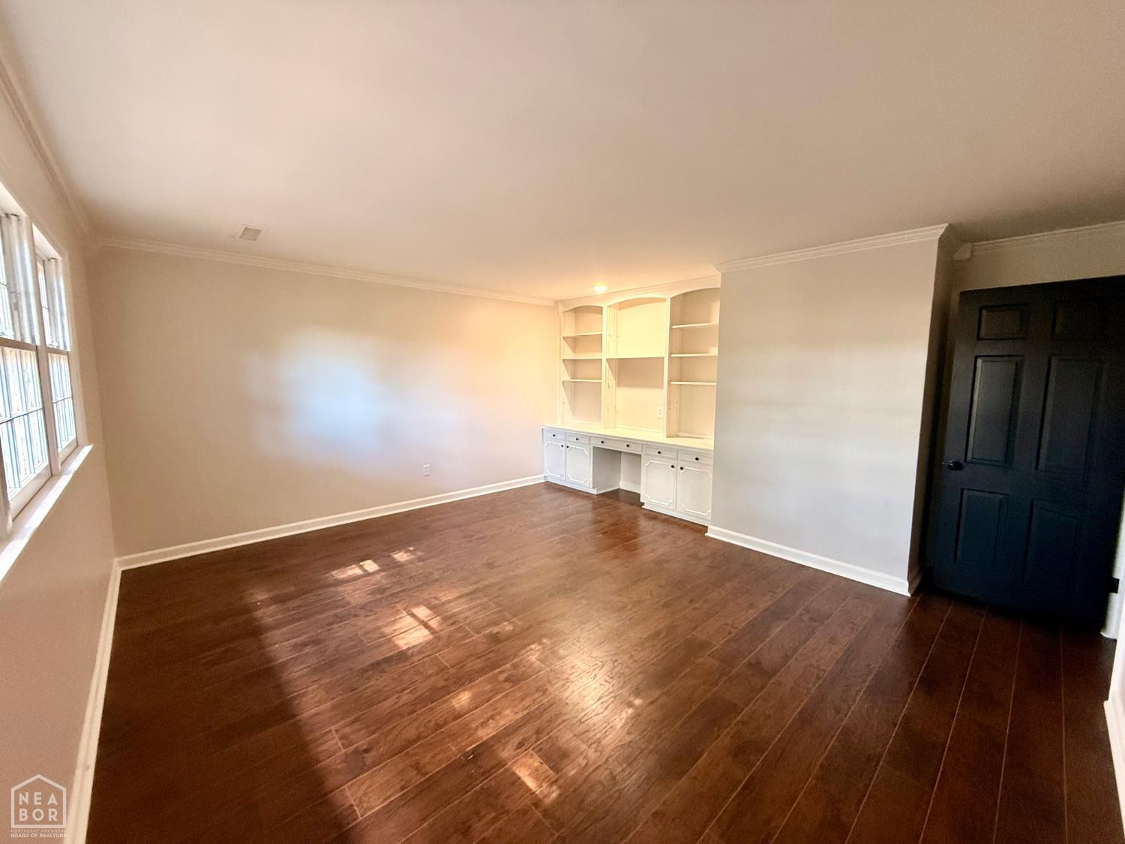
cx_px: 562
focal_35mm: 14
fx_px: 455
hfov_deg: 102.1
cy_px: 422
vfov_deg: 85.7
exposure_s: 1/60
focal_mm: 2.22
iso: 400
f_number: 2.2
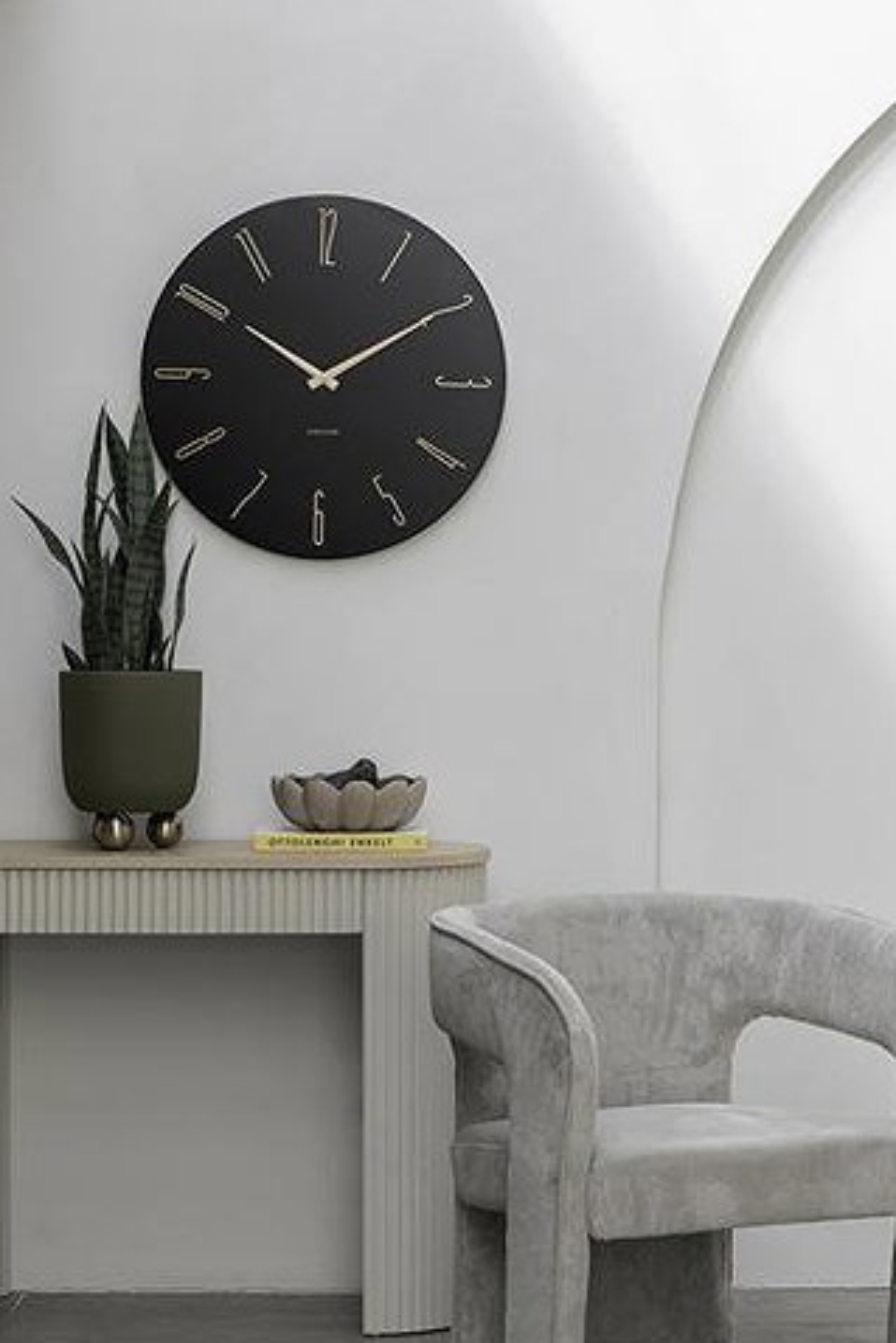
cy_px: 784
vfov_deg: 18.9
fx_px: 4029
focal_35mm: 108
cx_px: 494
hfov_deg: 12.7
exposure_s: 1/100
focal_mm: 86
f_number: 7.1
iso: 500
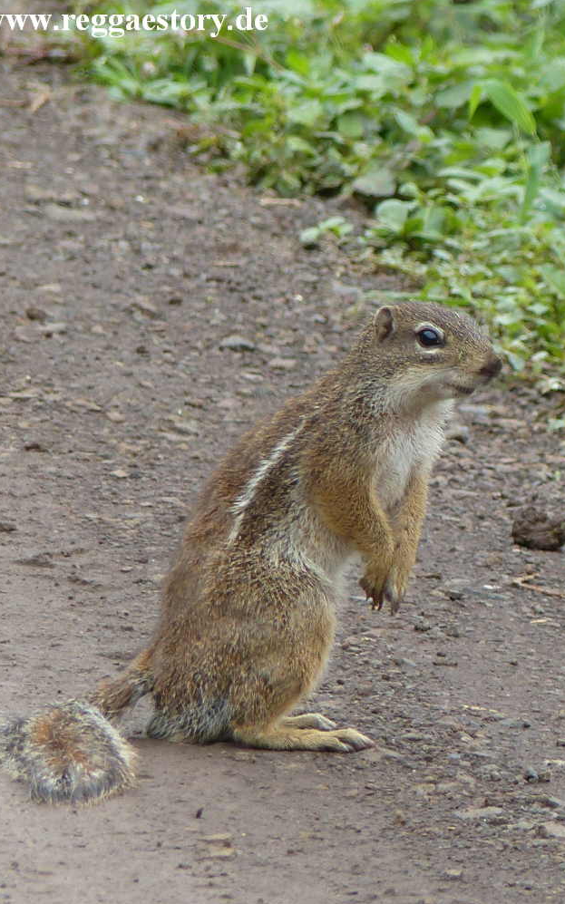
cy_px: 452
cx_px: 306
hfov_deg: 2.1
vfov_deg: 3.3
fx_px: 15721
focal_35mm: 638
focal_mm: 108
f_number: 4
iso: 100
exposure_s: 1/320
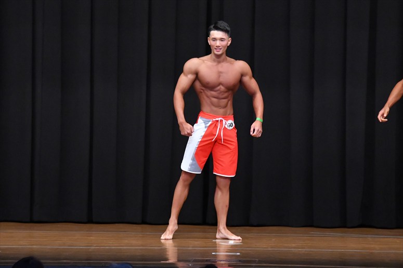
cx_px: 202
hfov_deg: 9.2
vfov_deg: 6.1
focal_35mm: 225
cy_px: 134
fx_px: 2518
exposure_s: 1/400
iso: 8000
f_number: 5.6
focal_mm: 150
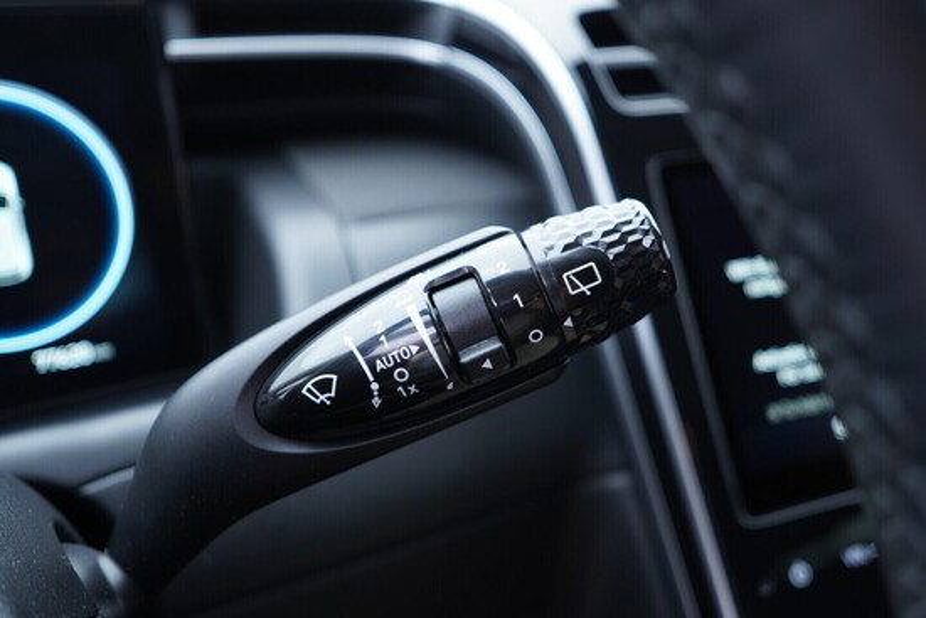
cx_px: 463
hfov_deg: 53.1
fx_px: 926
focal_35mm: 36
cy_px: 309
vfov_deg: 36.9
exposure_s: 1/40
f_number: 2.8
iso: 400
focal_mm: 24
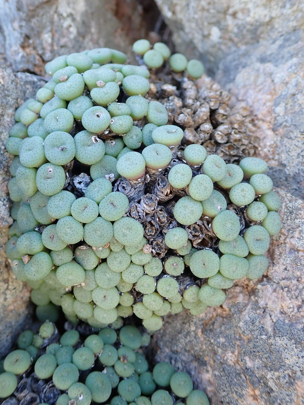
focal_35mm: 30
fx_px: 351
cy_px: 202
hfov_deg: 46.8
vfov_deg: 60.0
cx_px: 152
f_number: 2.3
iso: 100
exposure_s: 1/60
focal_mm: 5.5
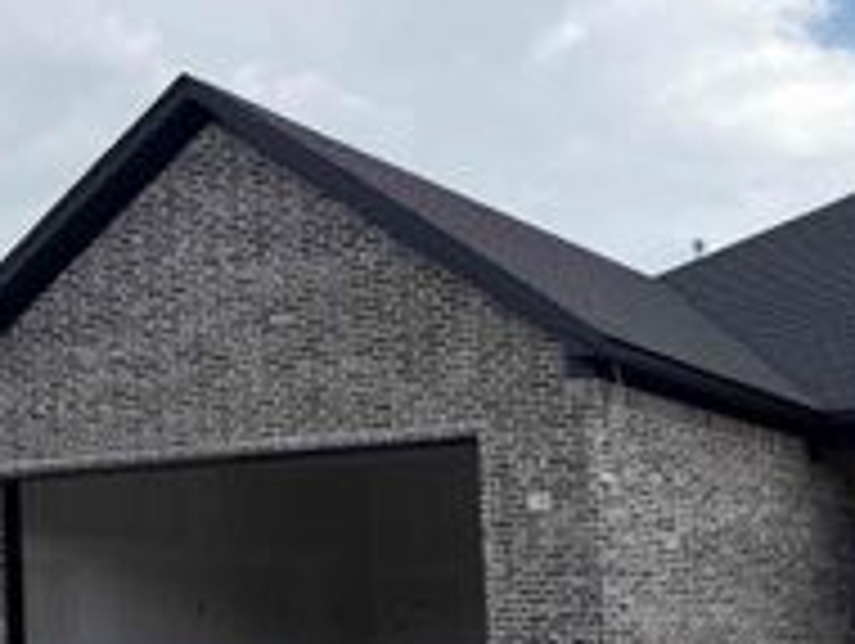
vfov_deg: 22.6
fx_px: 1558
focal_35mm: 63
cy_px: 610
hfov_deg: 28.4
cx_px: 891
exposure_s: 1/3584
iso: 80
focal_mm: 6.76
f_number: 1.78
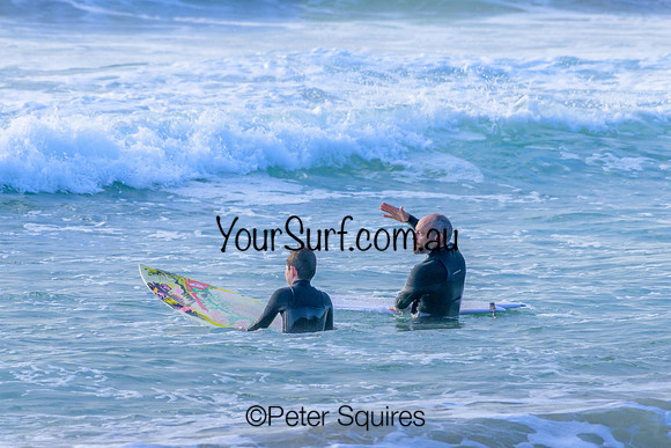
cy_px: 224
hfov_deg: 4.6
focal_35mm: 450
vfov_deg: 3.1
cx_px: 336
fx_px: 8389
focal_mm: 450
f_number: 11
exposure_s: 1/2000
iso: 2800
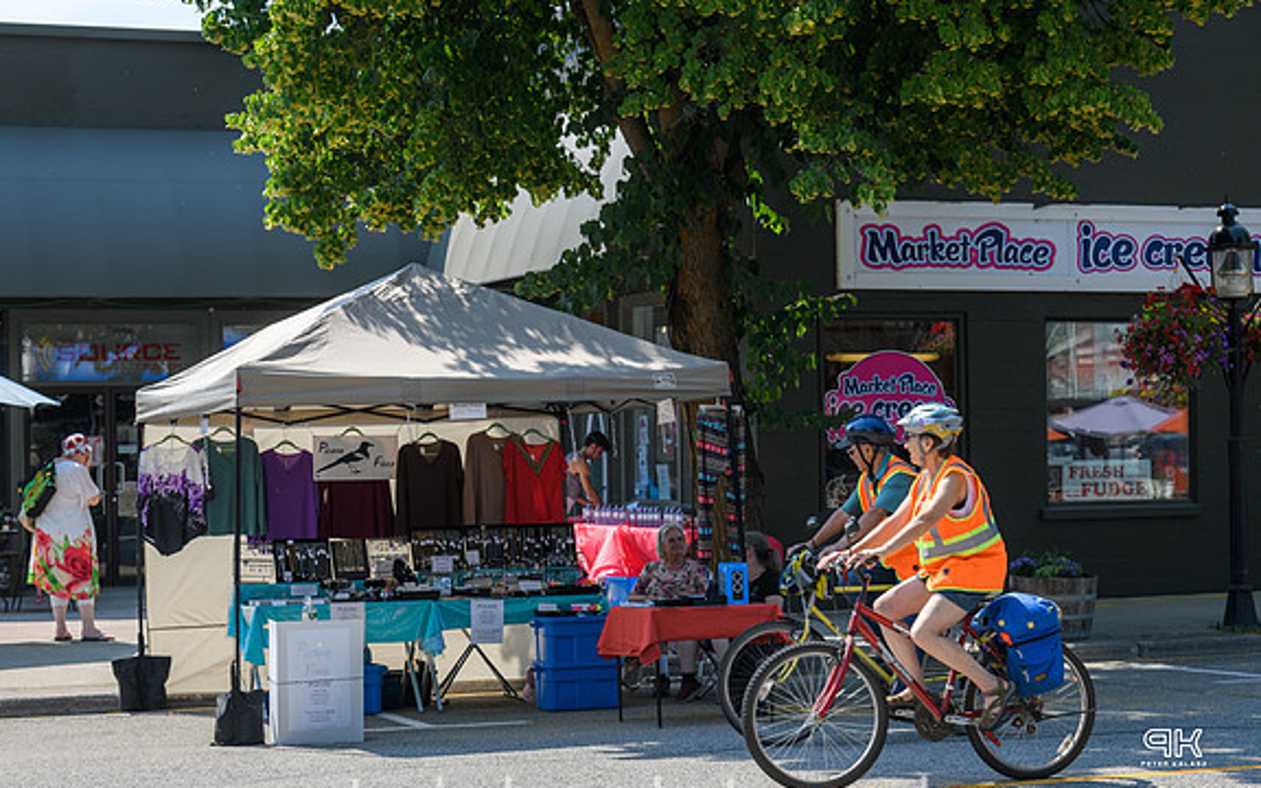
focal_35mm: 76
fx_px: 2612
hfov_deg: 27.1
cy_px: 424
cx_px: 630
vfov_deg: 17.2
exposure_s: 1/200
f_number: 8
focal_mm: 70
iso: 160
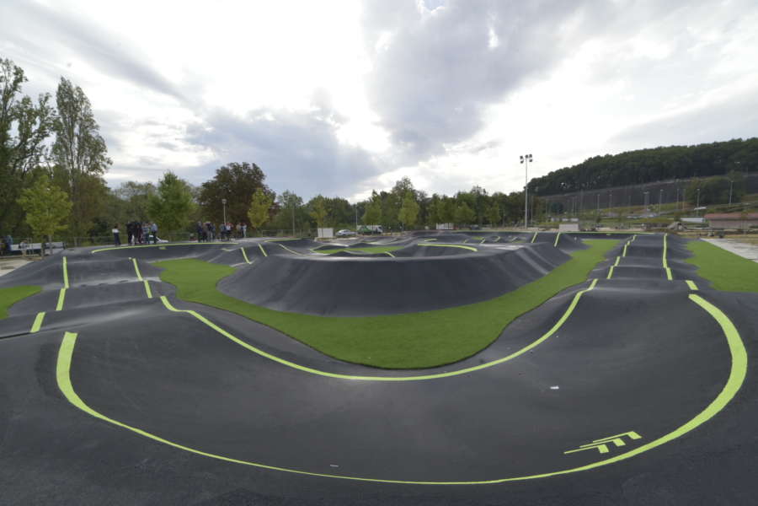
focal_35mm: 14
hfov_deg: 104.3
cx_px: 379
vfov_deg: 81.2
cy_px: 253
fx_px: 295
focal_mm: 14
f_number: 13
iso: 800
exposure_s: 1/400
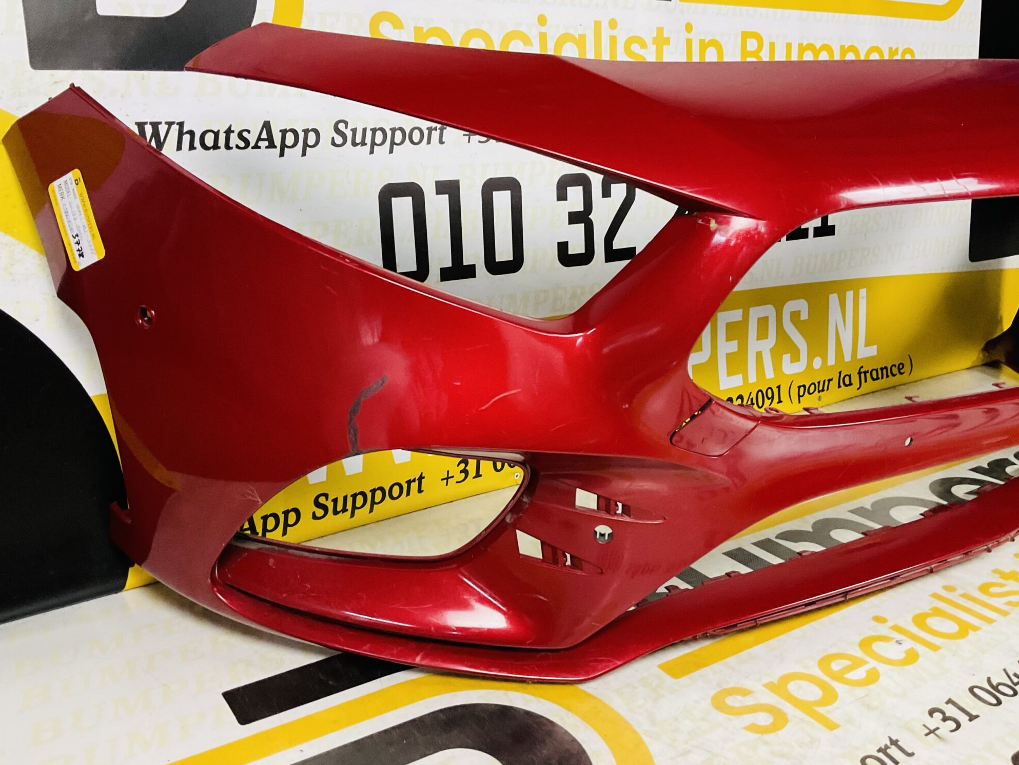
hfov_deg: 55.3
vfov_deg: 42.9
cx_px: 495
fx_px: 972
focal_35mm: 33
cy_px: 357
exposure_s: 1/50
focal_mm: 3
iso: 125
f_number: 1.8
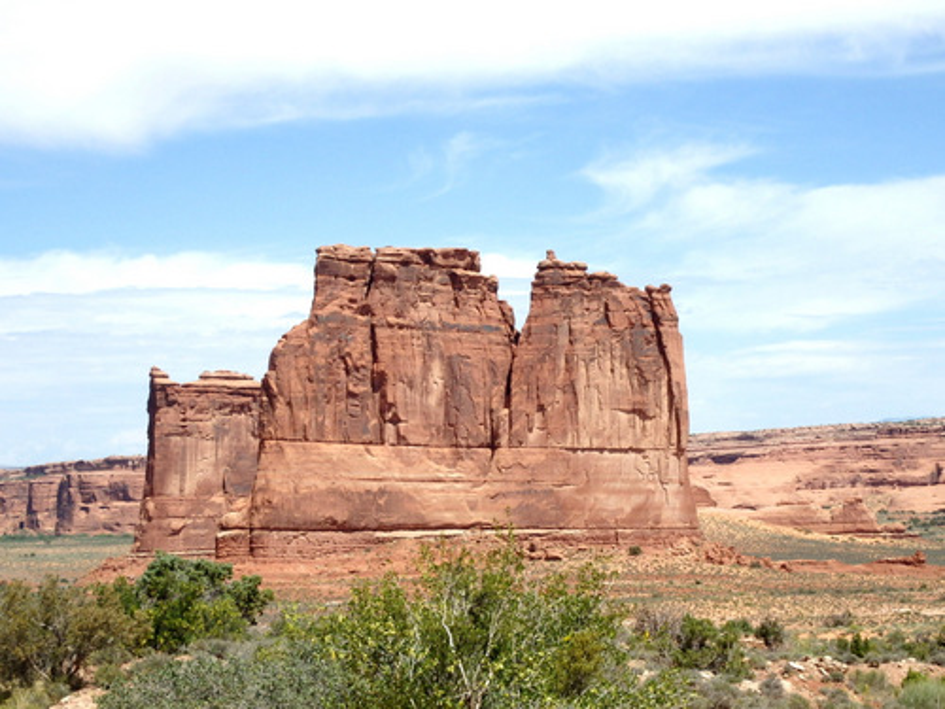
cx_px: 472
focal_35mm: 78
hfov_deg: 25.0
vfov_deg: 18.9
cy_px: 354
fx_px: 2129
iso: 125
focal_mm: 14
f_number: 5.9
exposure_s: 1/800
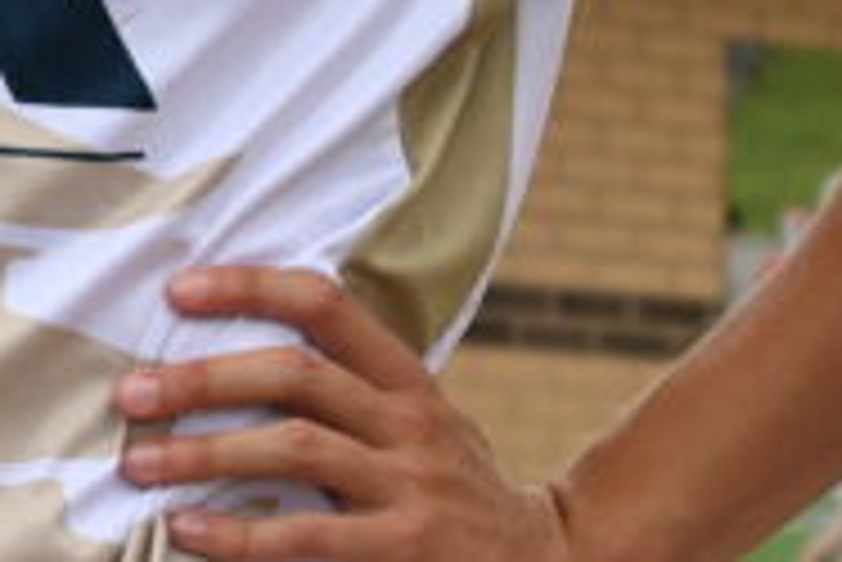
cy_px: -501
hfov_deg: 8.0
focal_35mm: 257
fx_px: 6015
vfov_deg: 5.3
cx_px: 639
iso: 450
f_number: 5.3
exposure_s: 1/400
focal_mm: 47
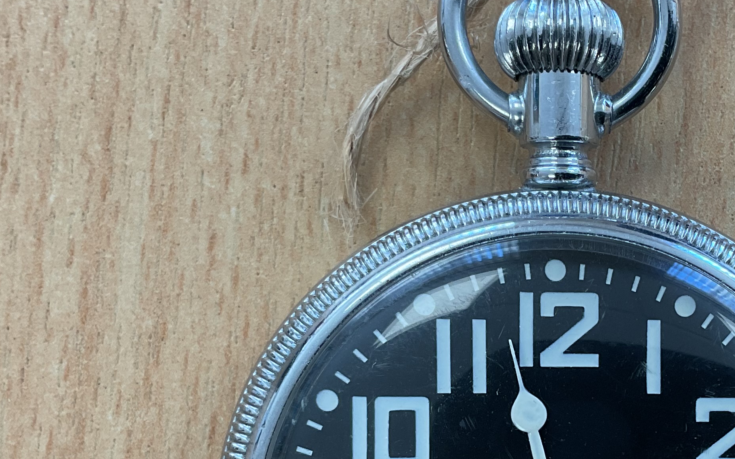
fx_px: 1342
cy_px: 392
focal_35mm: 67
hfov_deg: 30.0
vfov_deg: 19.2
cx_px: 571
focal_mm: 3
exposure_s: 1/120
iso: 32
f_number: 1.8
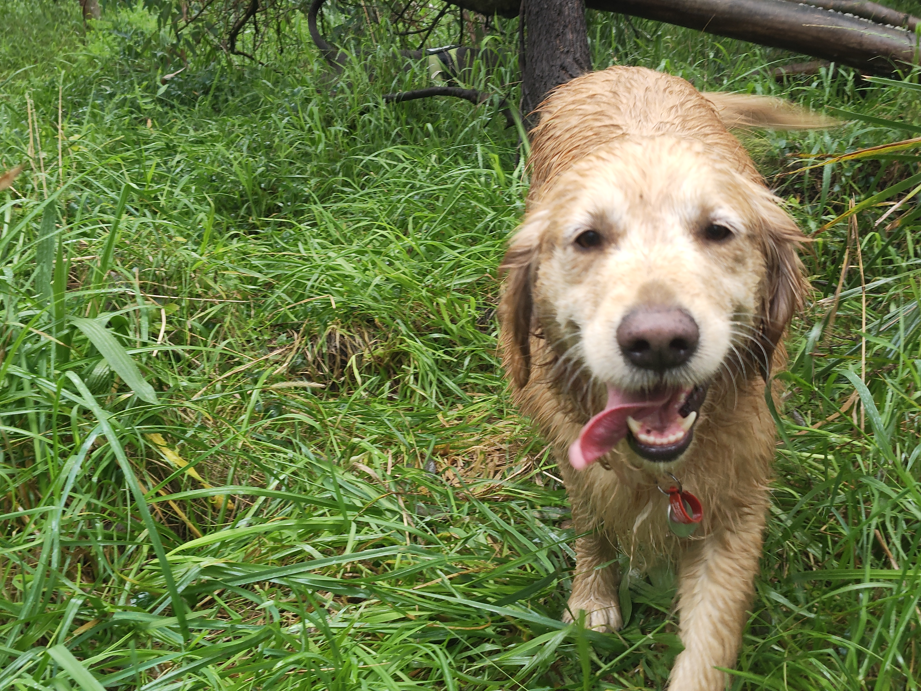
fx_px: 1330
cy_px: 346
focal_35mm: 50
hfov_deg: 38.2
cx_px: 460
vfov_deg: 29.1
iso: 158
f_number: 1.88
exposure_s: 1/100
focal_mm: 5.56
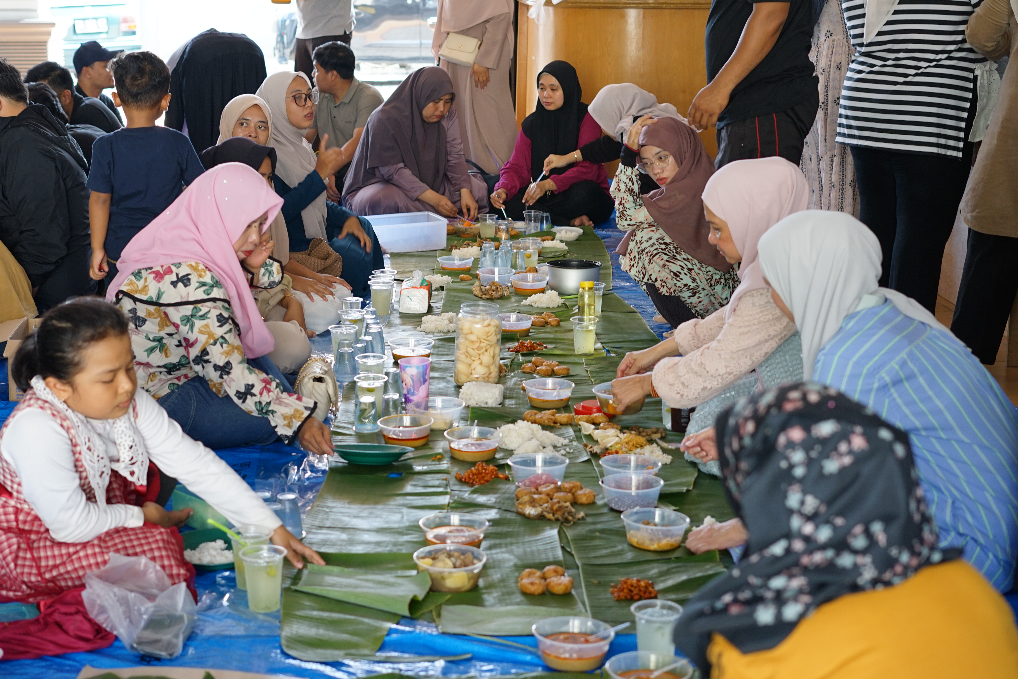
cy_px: 273
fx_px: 1696
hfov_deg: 33.4
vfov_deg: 22.6
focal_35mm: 60
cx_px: 452
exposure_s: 1/125
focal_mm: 50
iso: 400
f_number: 3.5
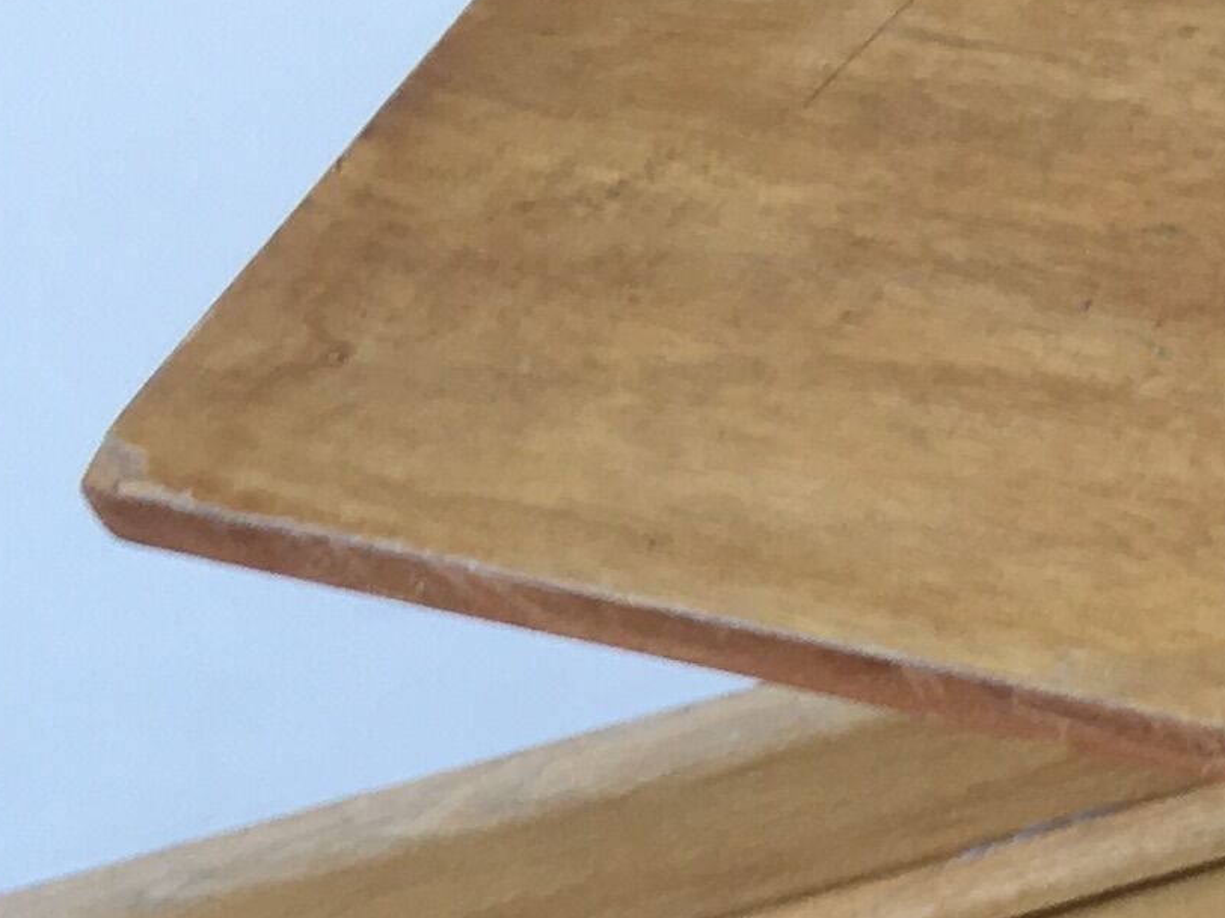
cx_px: 2611
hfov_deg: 11.9
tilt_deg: -49.4
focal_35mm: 144
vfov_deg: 10.3
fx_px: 5096
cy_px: 812
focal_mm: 4.15
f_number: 2.2
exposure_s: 1/50
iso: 25
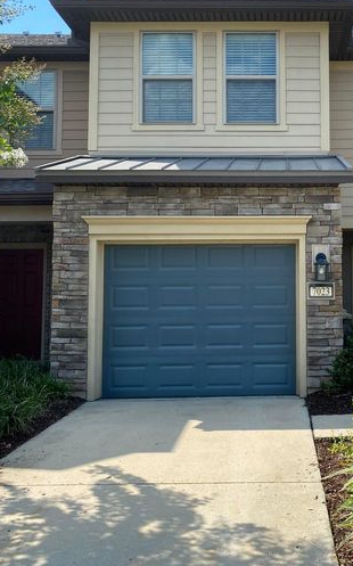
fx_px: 570
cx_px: 277
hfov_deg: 33.5
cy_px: 255
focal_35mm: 37
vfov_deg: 52.7
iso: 32
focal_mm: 4.25
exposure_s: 1/1838
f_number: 1.8
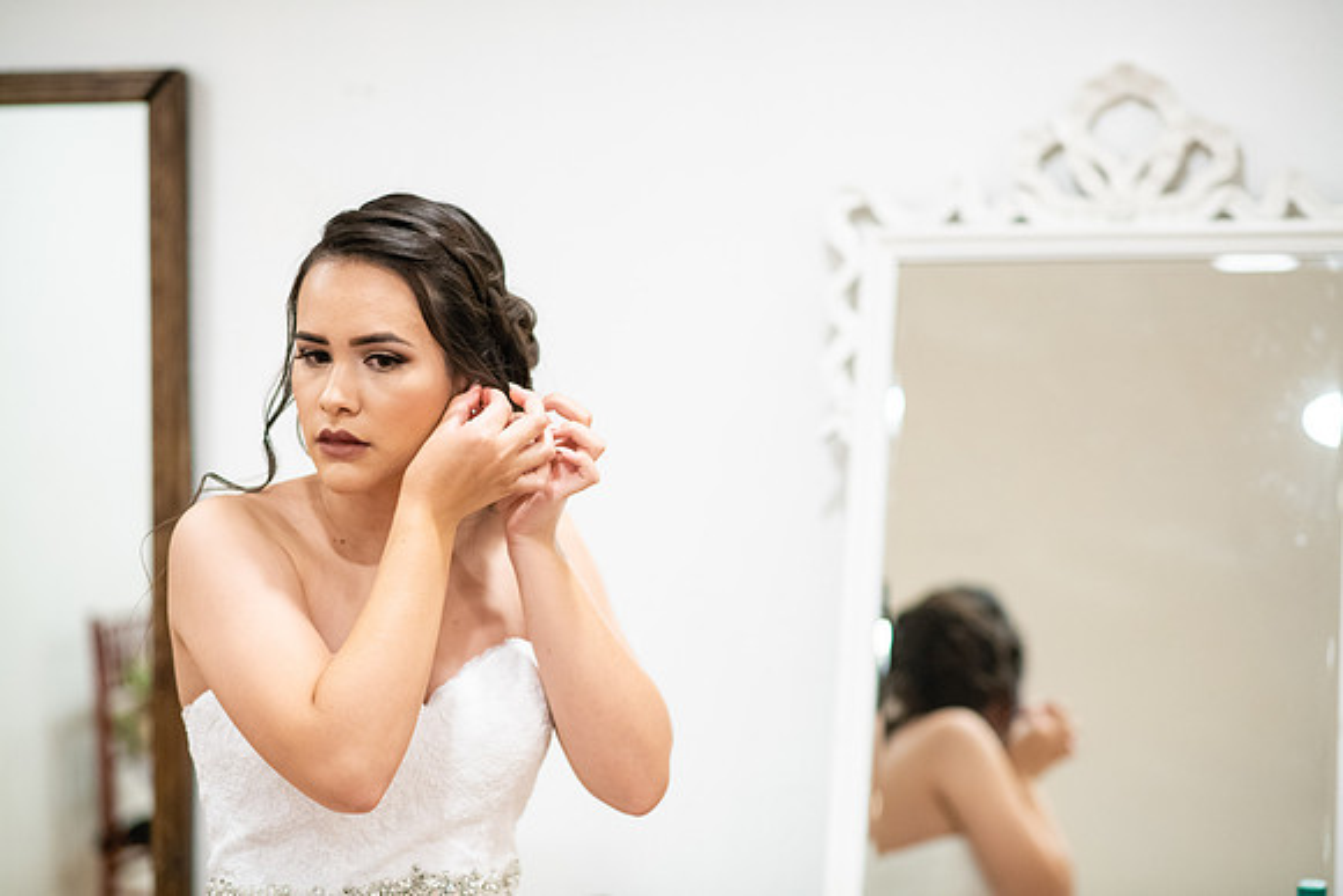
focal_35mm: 85
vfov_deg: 16.1
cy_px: 448
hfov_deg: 23.9
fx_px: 3172
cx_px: 672
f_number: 2.2
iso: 2000
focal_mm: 85
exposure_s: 1/320
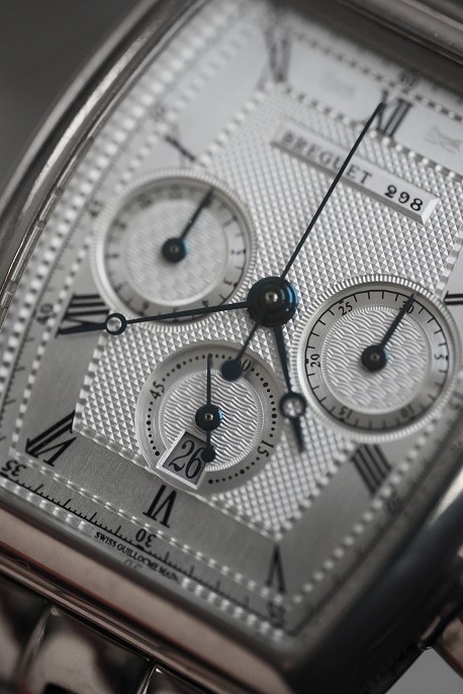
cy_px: 347
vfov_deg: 19.5
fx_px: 2025
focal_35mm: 105
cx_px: 232
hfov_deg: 13.0
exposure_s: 1/250
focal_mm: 105
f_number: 2.8
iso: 4000
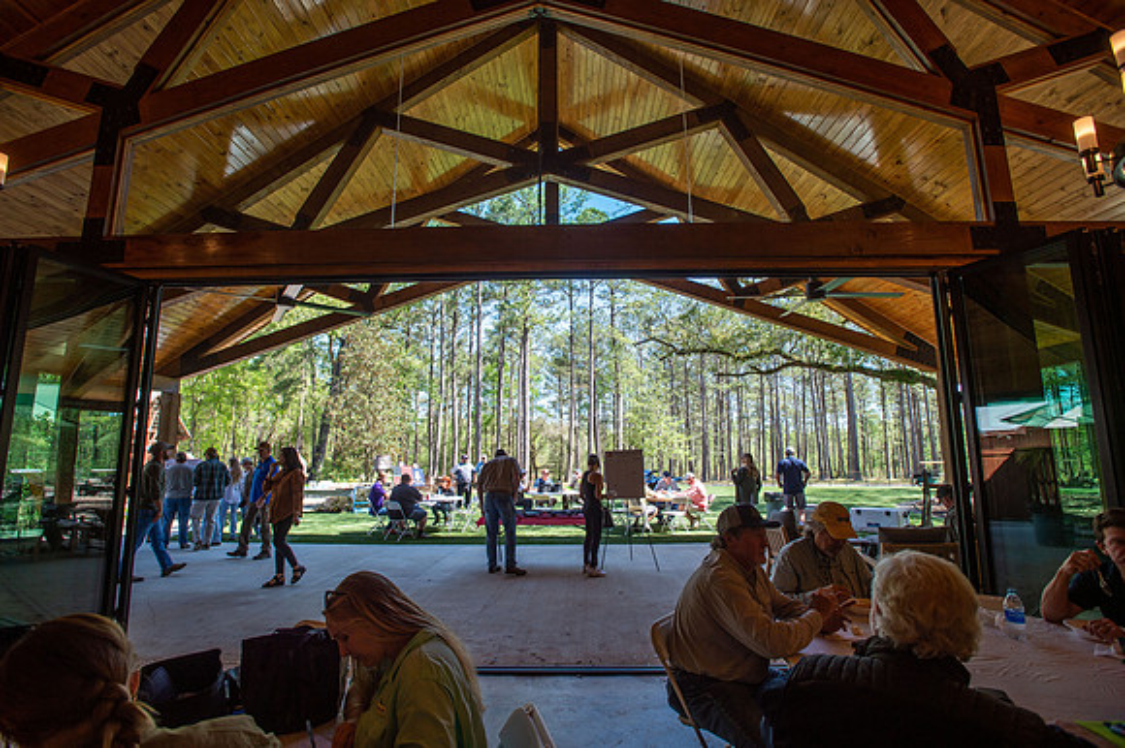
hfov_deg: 93.3
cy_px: 374
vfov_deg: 70.4
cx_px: 562
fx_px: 531
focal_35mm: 17
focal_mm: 17
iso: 125
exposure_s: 1/125
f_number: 5.6
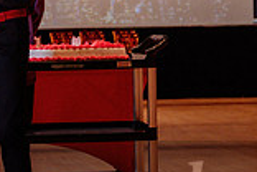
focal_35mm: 220
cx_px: 9
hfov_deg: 9.3
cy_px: -31
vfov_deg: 6.2
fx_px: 1570
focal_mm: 52
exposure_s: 1/160
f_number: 3.2
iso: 1600
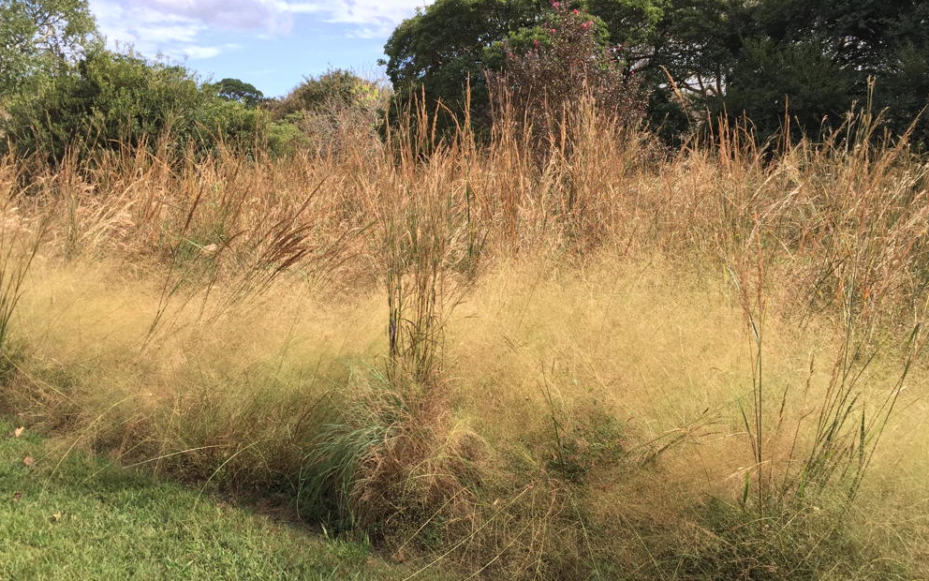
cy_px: 340
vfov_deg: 40.5
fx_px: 785
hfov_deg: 61.2
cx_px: 466
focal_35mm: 31
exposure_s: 1/573
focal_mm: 4.15
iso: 32
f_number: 2.2
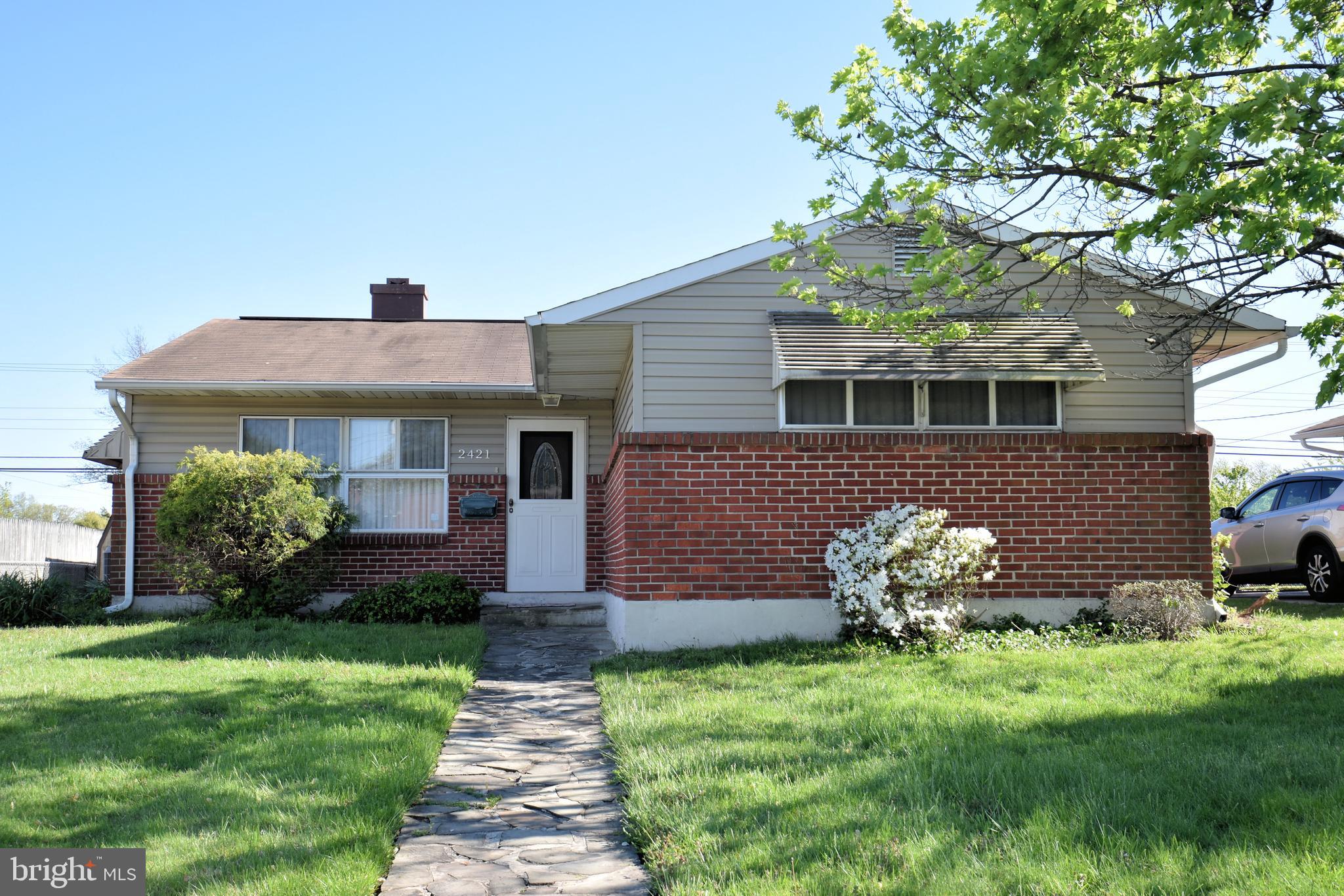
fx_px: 1344
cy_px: 448
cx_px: 672
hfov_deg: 53.1
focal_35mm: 36
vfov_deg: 36.9
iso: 100
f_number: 5.6
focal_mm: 24
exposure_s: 1/125
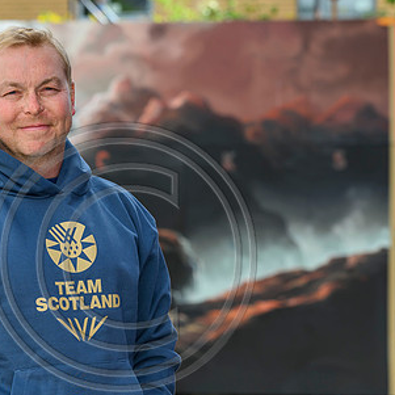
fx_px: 2608
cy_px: 256
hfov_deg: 8.7
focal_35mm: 202
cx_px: 110
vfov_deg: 8.7
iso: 160
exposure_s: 1/250
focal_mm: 115
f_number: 5.6
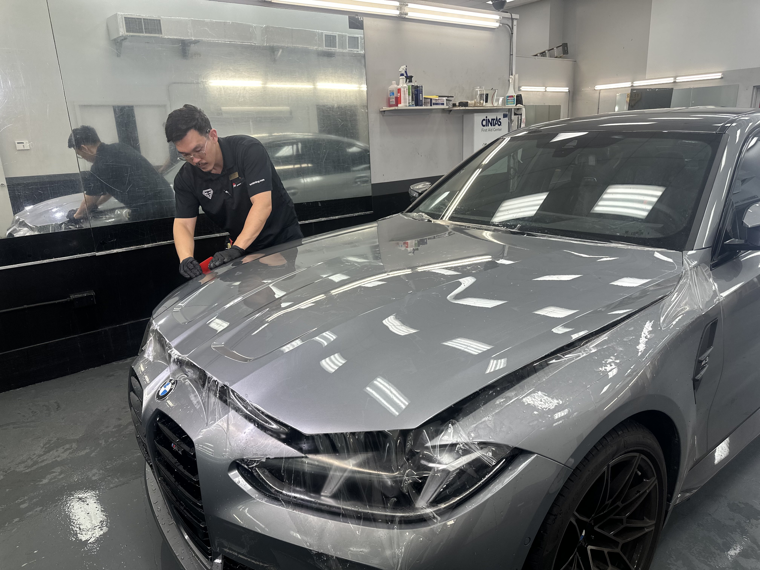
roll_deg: +2.1
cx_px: 380
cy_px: 285
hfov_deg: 71.6
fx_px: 527
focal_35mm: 24
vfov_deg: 56.8
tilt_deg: -15.2
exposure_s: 1/120
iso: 80
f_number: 1.78
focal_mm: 6.86
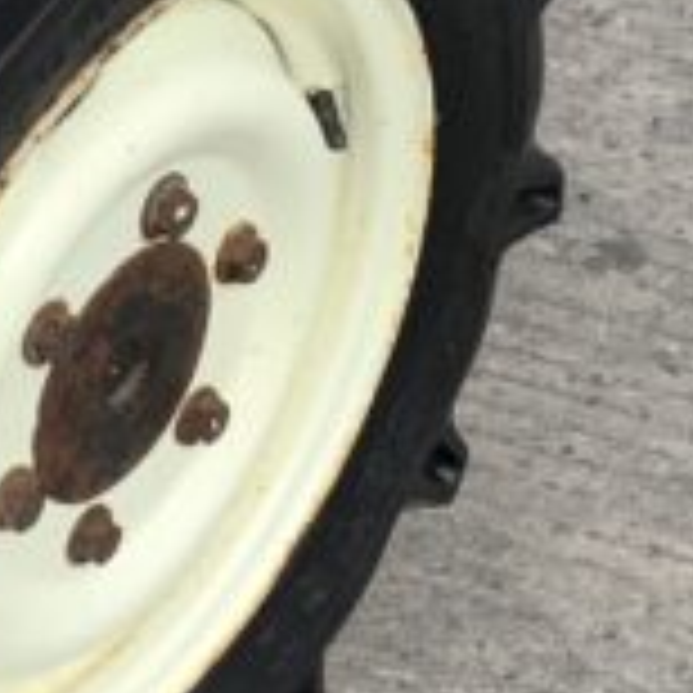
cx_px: 220
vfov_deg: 10.3
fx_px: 3850
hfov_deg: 10.3
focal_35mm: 170
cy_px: 450
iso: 16
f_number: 1.8
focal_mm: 3
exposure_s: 1/1342
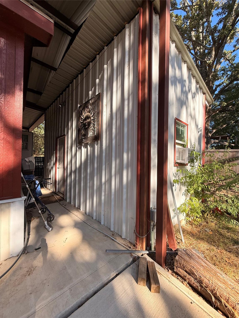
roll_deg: -1.6
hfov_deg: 85.7
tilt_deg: +1.1
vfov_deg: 102.1
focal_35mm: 14
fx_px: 129
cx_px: 120
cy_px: 159
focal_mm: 2.22
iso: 64
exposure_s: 1/318
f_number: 2.2
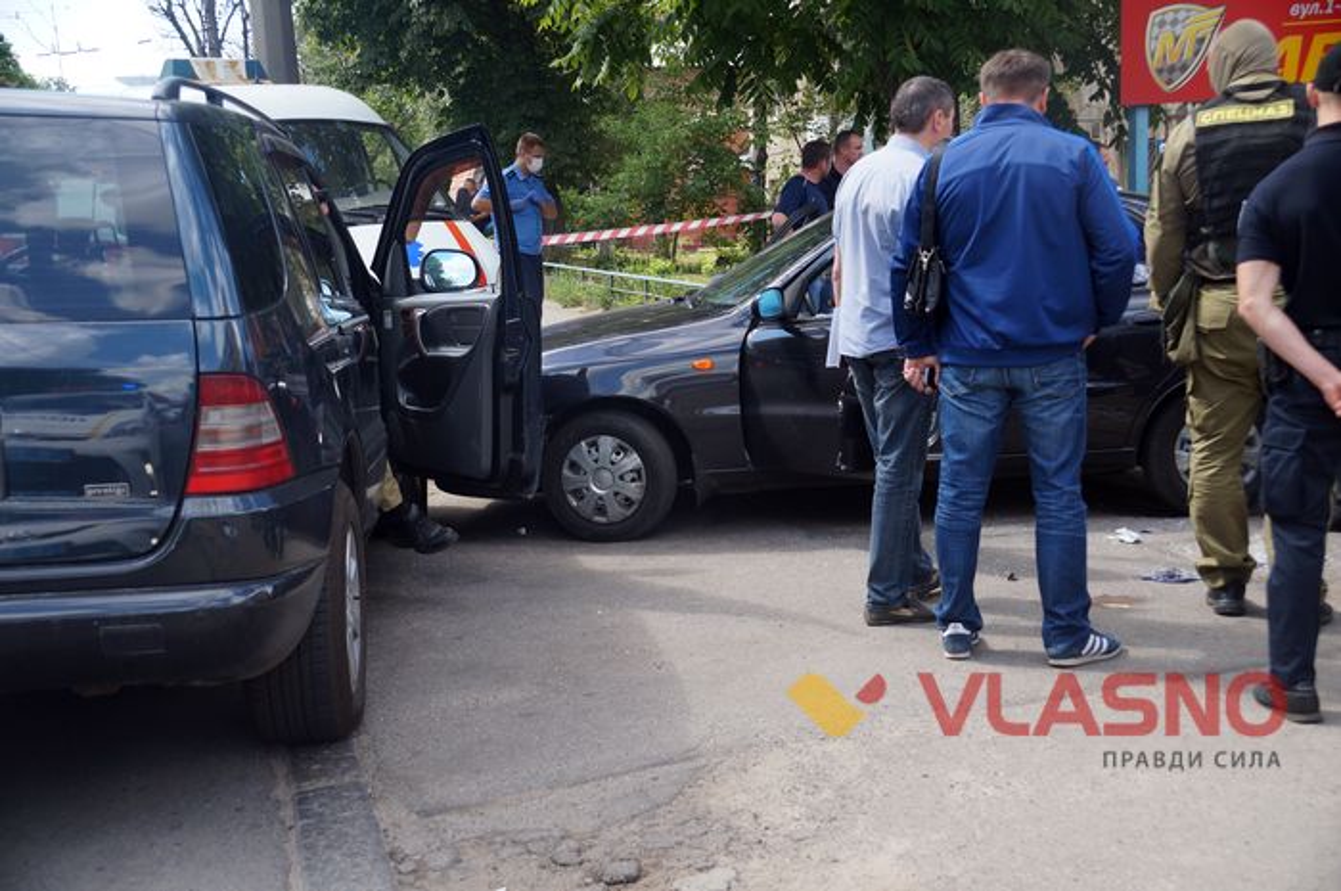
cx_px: 670
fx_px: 1563
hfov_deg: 46.4
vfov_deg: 31.8
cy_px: 446
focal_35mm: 42
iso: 100
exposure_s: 1/200
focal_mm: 28
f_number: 5
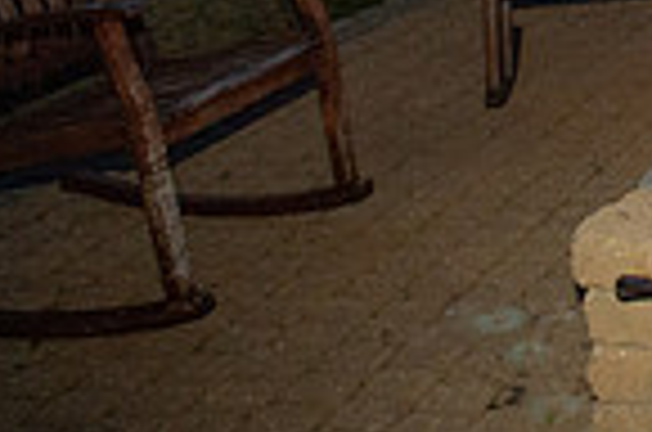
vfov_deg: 18.1
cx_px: 1066
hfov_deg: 22.3
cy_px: -184
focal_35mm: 68
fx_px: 1229
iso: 4000
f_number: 4
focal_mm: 17
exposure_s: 1/200
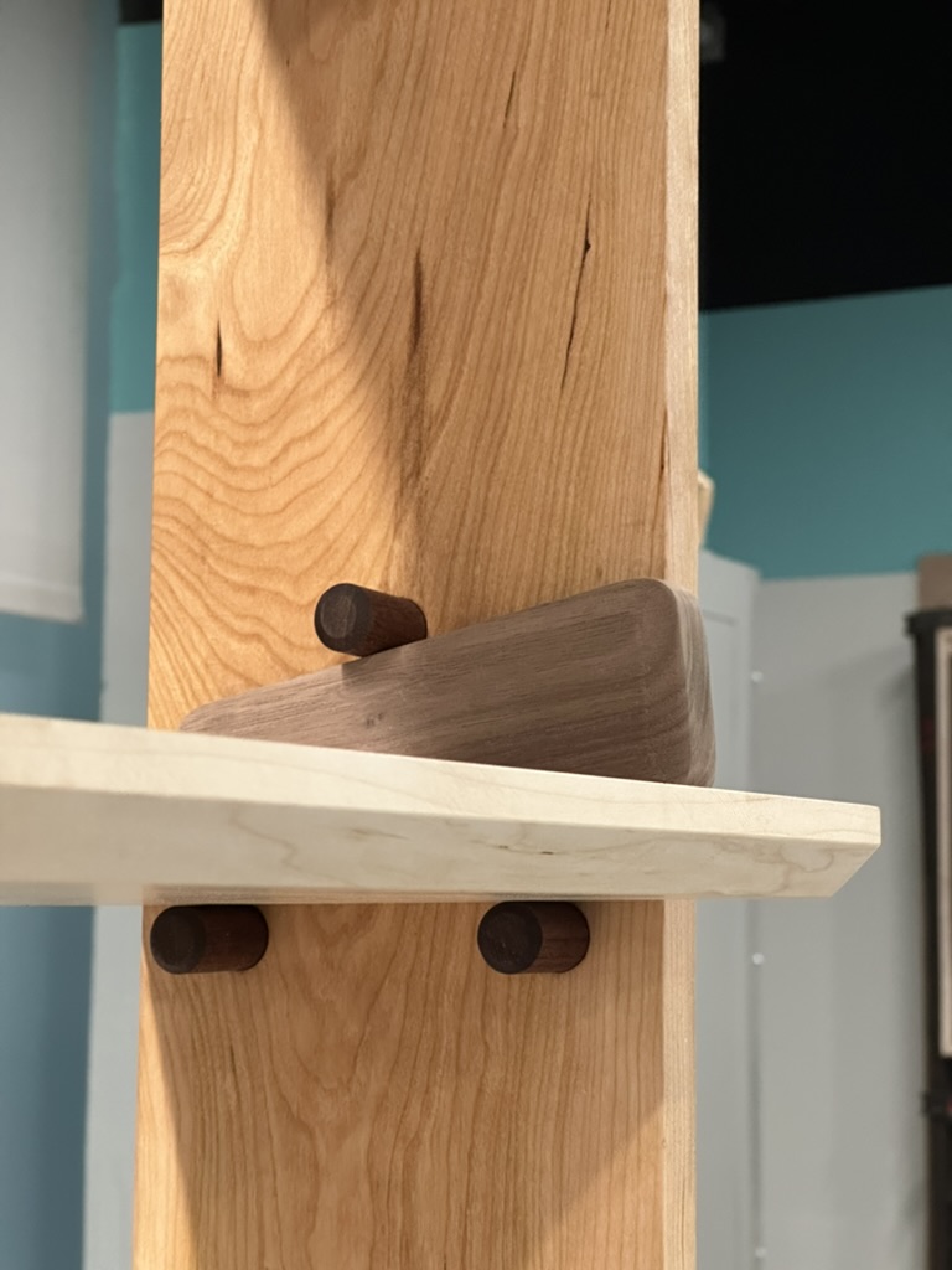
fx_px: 2824
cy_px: 635
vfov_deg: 25.3
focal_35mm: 77
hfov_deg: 19.1
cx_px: 476
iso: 400
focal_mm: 9
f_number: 2.8
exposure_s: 1/60
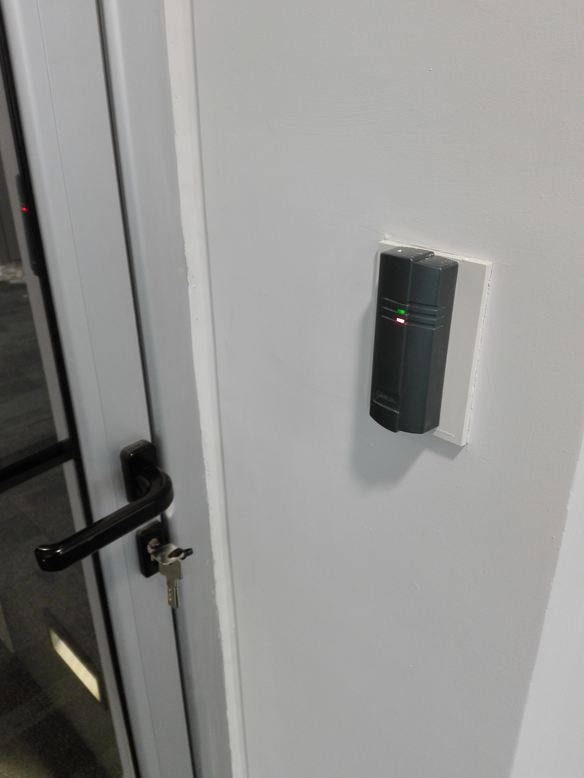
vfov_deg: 65.3
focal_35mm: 27
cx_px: 292
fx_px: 607
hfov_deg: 51.4
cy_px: 389
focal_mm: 3.79
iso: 270
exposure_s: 1/33
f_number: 2
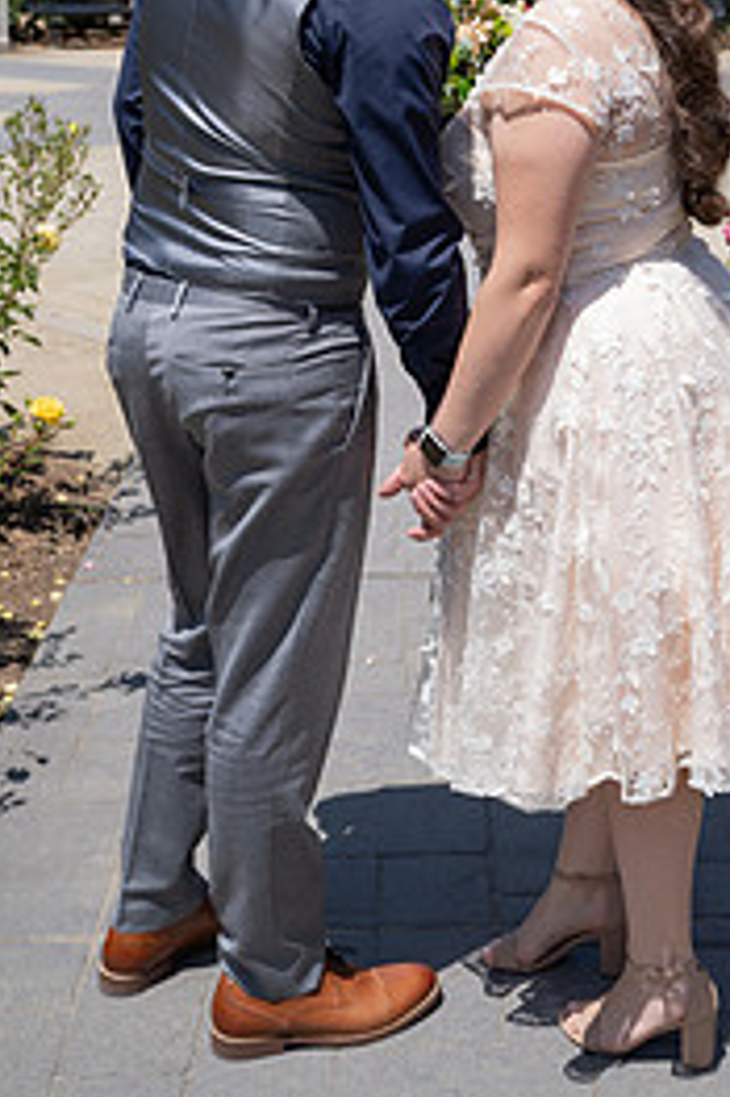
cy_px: 229
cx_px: 542
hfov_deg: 22.4
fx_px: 1827
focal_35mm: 60
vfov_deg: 32.6
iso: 100
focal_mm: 35
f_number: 5.6
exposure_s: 1/320
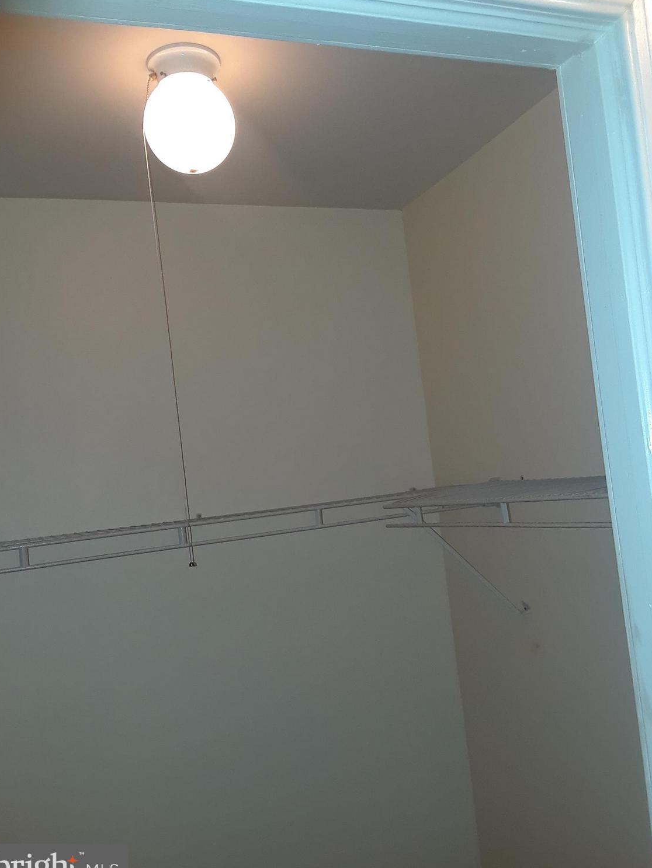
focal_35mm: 31
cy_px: 443
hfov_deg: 45.5
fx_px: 778
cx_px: 319
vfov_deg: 58.3
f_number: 1.9
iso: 64
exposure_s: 1/33
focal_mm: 2.47
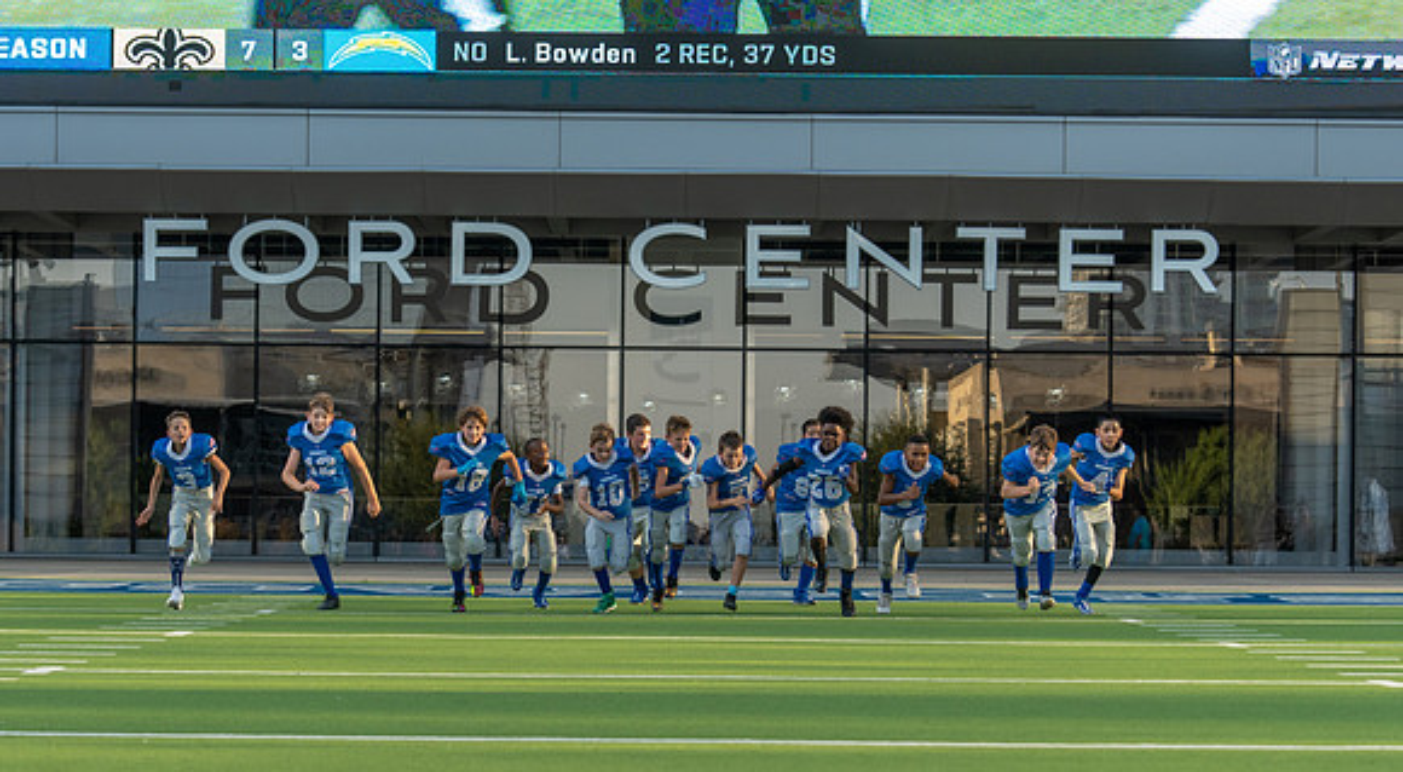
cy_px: 564
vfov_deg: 11.8
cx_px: 626
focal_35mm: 100
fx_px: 3719
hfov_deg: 21.4
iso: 500
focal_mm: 70
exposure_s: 1/1250
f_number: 3.5
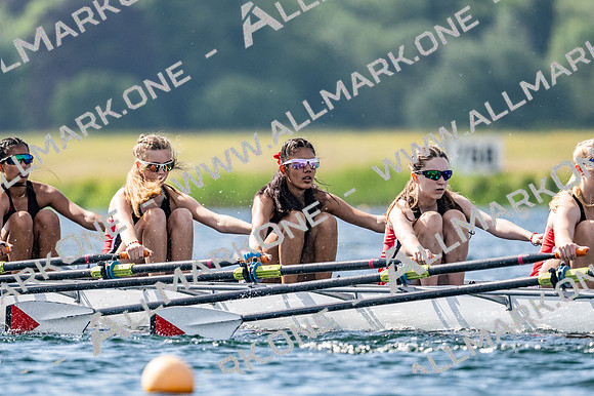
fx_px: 9894
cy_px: 198
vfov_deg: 2.3
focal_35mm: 600
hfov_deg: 3.4
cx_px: 297
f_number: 4.5
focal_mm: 400
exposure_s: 1/2500
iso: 280
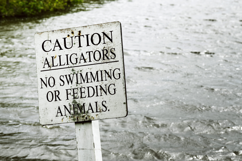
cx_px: 121
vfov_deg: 12.7
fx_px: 726
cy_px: 80
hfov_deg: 18.9
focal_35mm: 108
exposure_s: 1/320
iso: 100
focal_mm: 72
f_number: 8
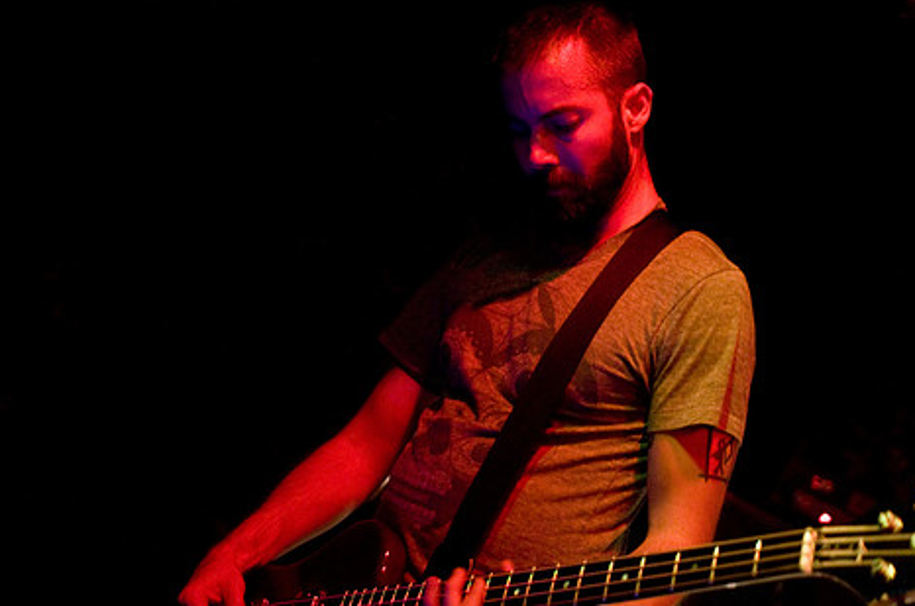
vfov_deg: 24.1
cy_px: 301
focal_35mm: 56
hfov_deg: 35.6
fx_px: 1421
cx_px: 518
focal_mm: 30
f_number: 1.4
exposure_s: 1/25
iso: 1000
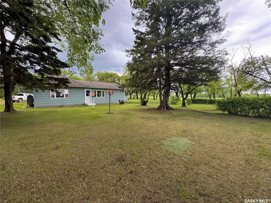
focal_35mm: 14
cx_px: 136
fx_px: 110
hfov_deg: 102.1
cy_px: 102
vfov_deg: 85.6
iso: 40
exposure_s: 1/105
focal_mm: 2.22
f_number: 2.2
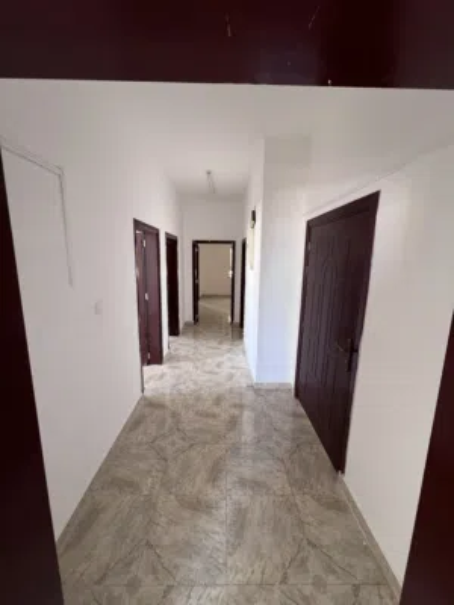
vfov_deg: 106.2
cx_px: 227
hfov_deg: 89.9
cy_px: 302
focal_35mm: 13
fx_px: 227
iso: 250
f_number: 1.8
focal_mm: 1.57
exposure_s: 1/50
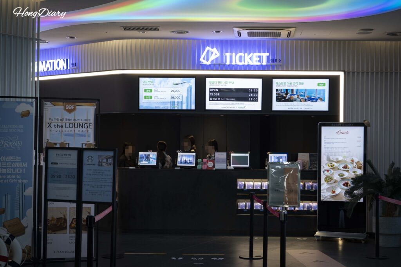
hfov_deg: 33.4
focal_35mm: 60
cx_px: 200
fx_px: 668
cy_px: 134
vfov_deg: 22.6
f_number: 5.6
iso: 1000
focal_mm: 60
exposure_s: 1/60
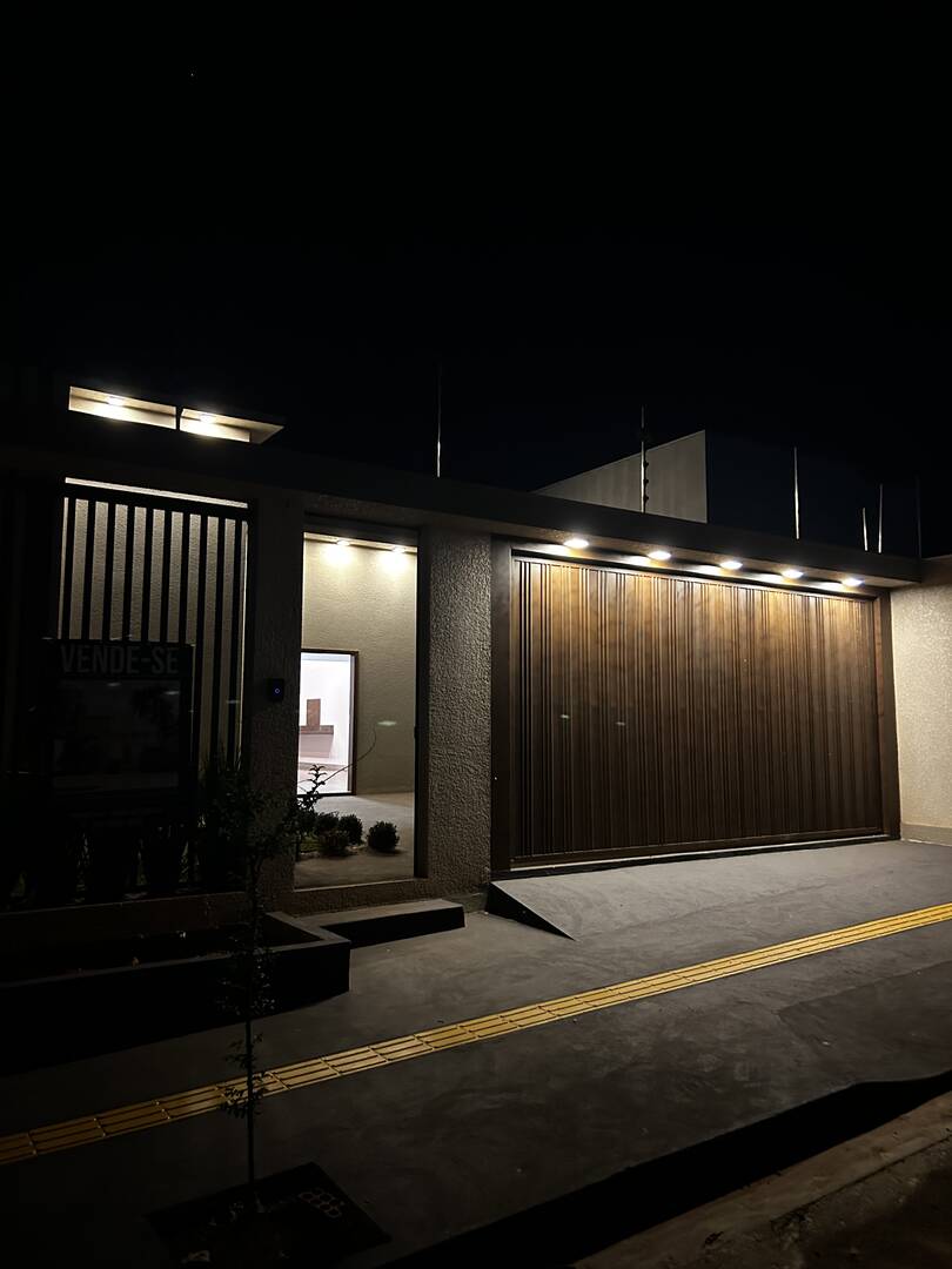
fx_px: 953
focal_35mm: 26
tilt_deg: +6.6
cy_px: 634
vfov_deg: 67.3
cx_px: 476
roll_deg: -0.8
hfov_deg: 53.1
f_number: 1.5
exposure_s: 1/30
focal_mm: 5.7
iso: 640
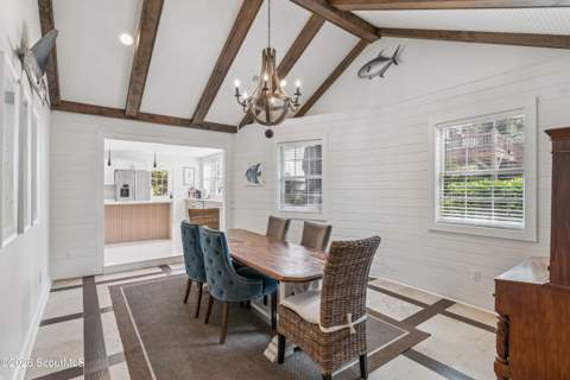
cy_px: 190
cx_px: 285
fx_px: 269
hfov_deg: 93.3
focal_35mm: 17
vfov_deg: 70.4
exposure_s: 1/10
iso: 250
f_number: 8
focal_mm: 17
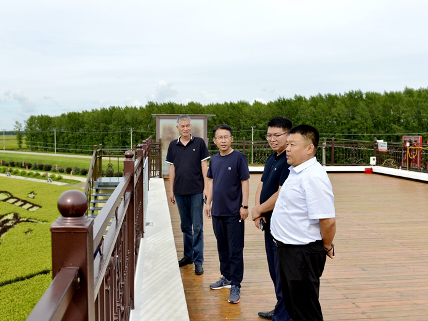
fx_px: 383
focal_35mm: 31
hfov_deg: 58.3
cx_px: 196
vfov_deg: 45.4
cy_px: 158
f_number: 5.6
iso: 320
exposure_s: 1/1000
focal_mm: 28
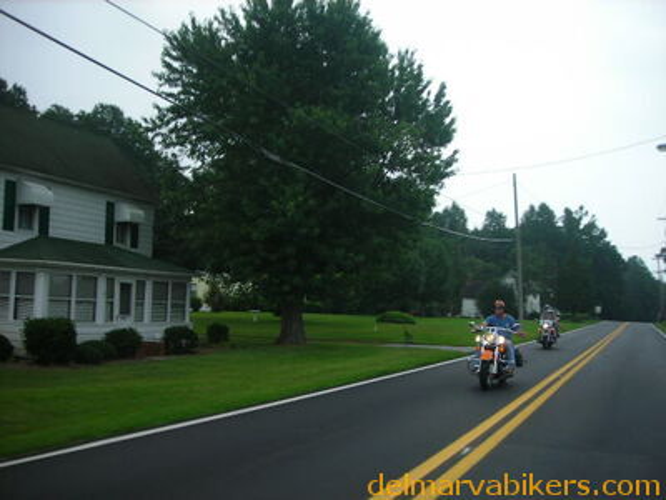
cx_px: 333
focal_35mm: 38
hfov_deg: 49.0
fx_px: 731
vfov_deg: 37.7
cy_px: 250
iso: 50
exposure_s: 1/148
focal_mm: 6.3
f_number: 6.4
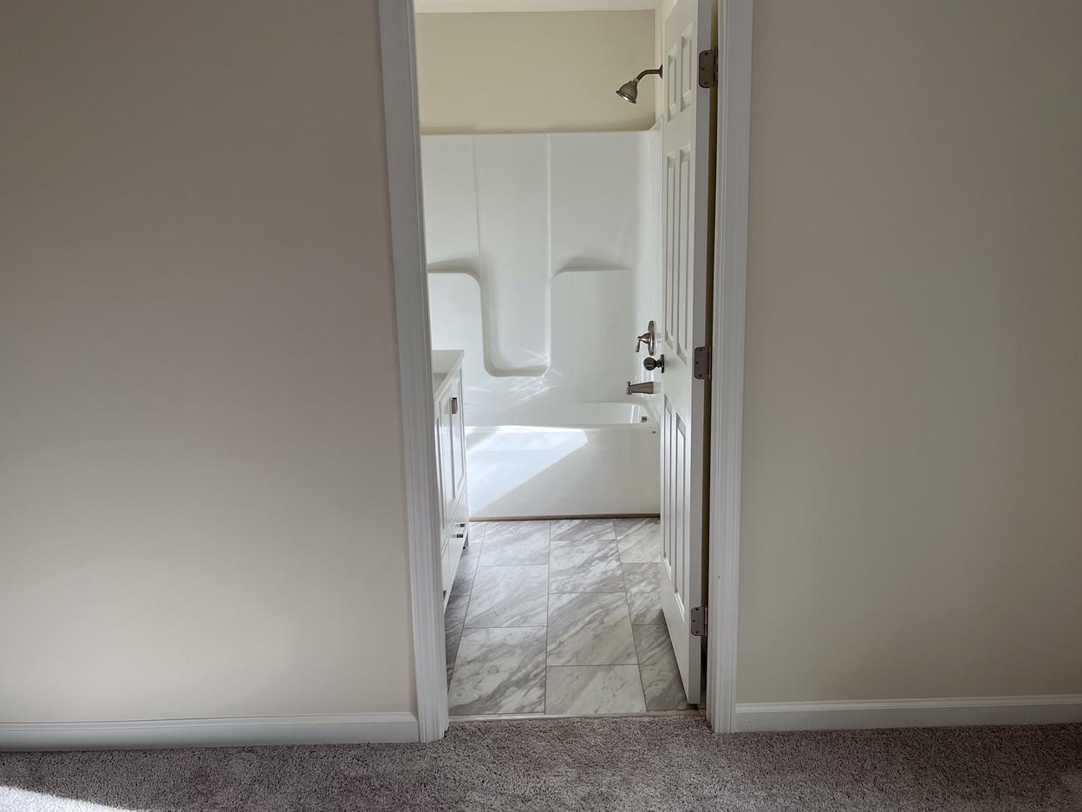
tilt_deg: -12.1
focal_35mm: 30
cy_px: 411
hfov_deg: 59.9
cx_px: 579
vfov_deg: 46.8
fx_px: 938
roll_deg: +1.4
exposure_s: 1/162
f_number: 1.6
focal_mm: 5.1
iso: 64
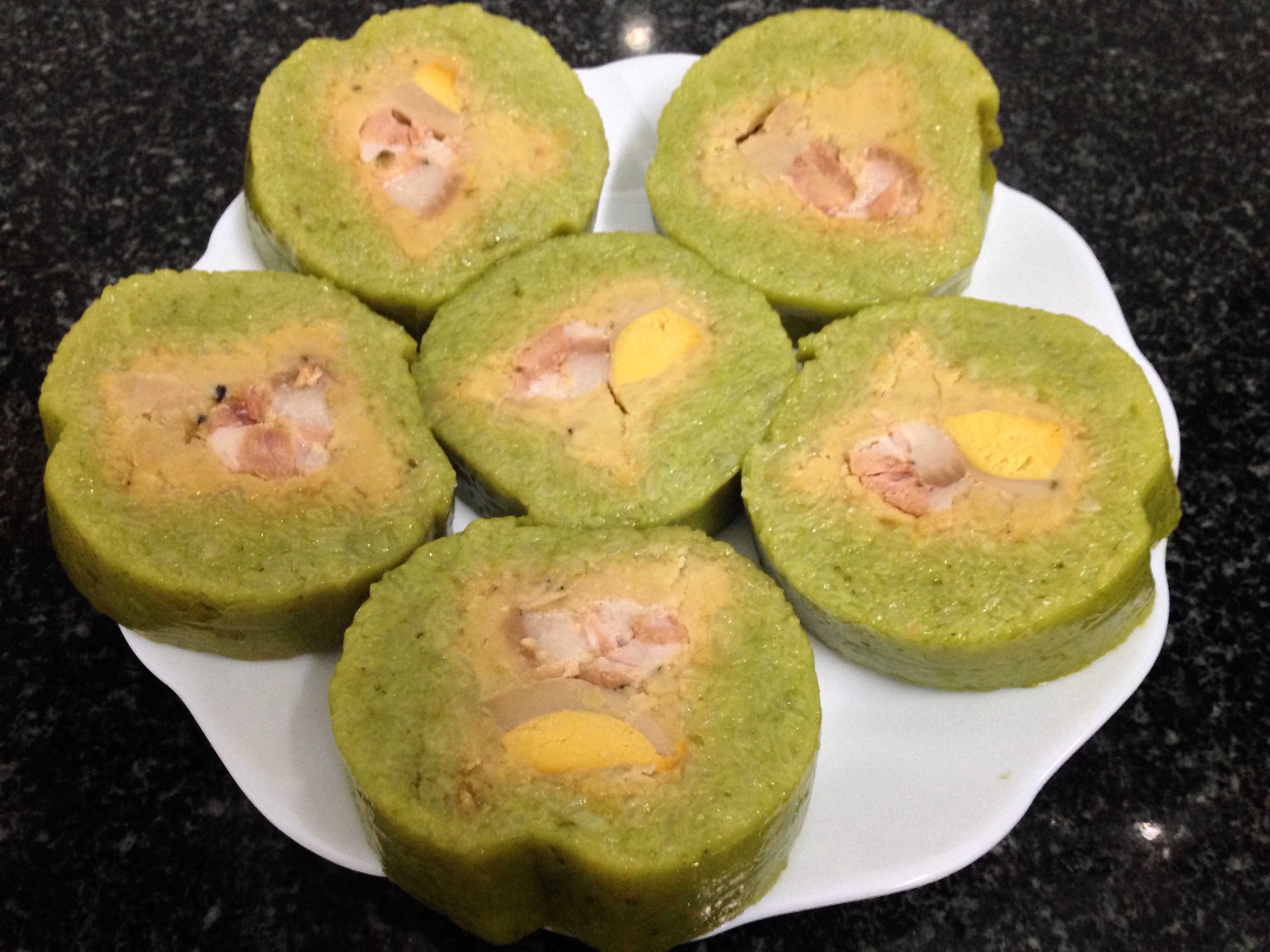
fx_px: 1211
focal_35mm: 33
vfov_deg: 42.9
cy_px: 476
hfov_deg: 55.4
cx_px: 635
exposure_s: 1/20
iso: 250
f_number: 2.4
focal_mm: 4.12
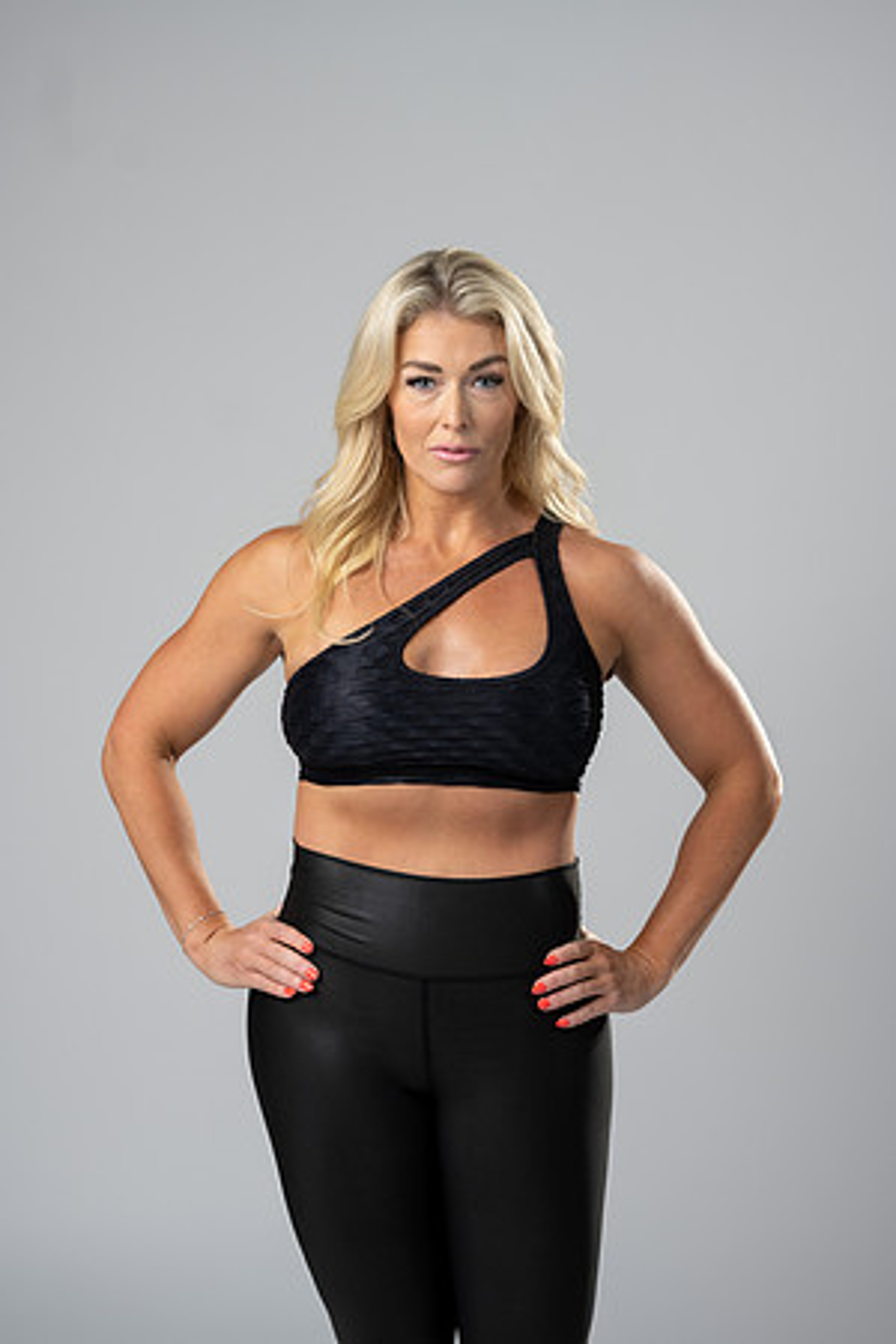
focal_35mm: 85
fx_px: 3173
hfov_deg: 16.1
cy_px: 672
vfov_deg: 23.9
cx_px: 448
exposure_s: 1/160
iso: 200
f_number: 3.2
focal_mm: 85
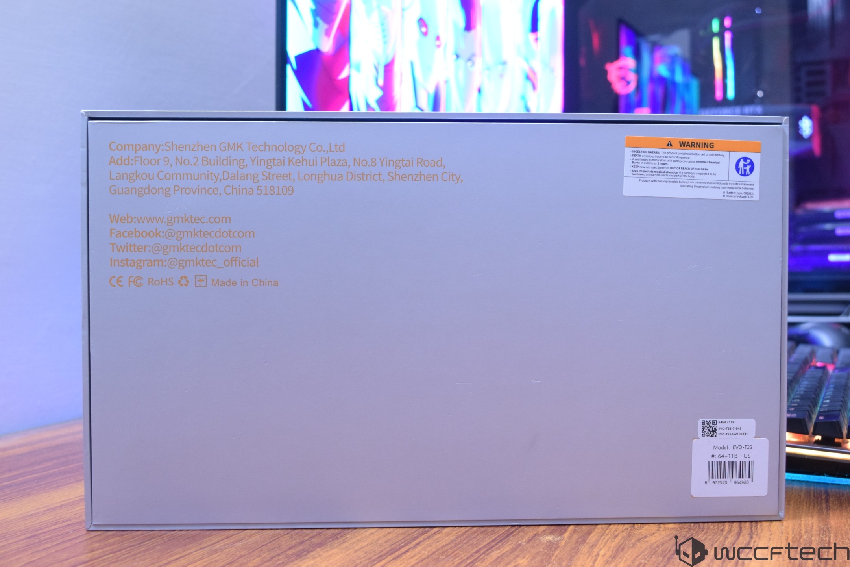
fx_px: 1062
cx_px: 425
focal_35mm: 45
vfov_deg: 29.9
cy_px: 284
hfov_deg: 43.6
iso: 1600
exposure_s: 1/8
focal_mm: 30
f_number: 7.1
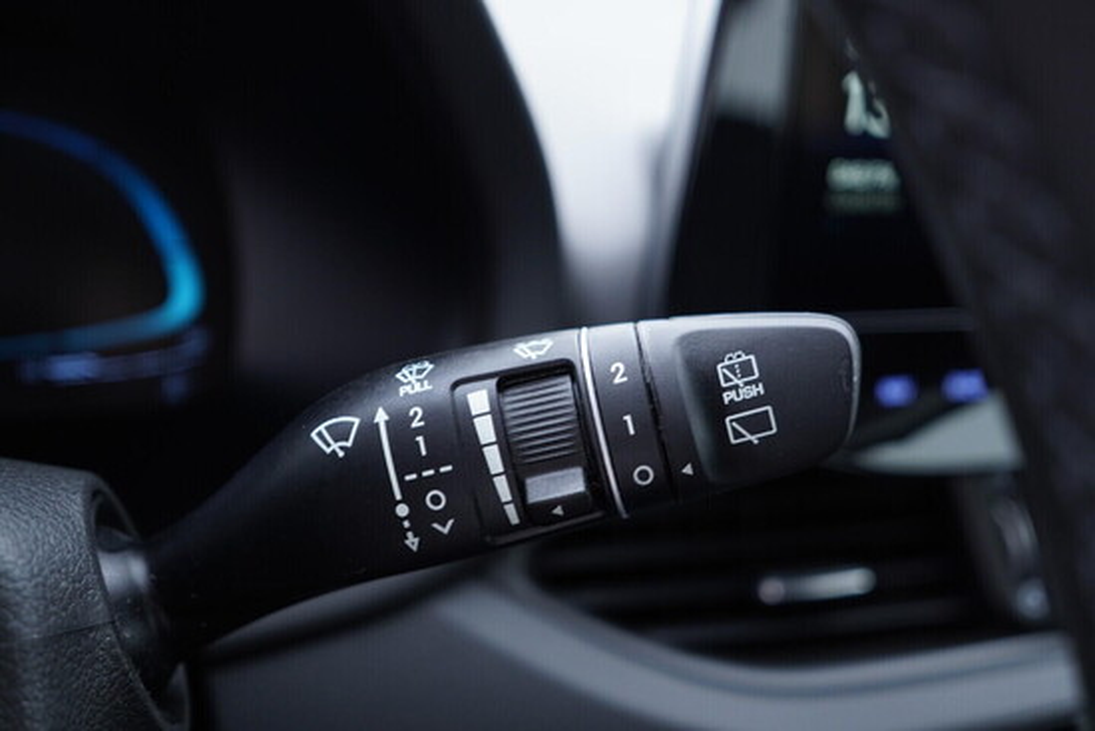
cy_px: 366
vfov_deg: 36.9
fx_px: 1095
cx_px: 548
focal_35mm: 36
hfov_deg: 53.1
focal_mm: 24
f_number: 2.8
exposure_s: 1/40
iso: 320
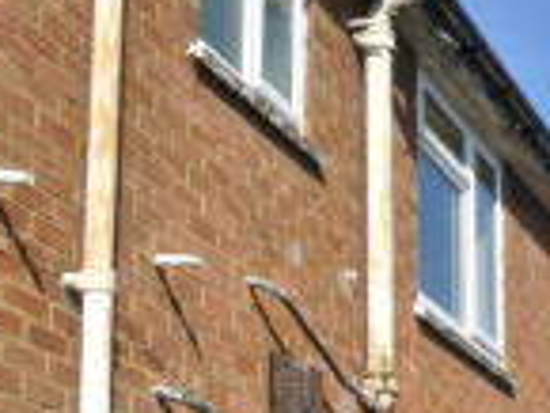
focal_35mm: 101
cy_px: 457
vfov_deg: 14.3
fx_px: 1606
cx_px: 664
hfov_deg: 18.4
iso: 100
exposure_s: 1/60
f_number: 16
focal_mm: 12.2
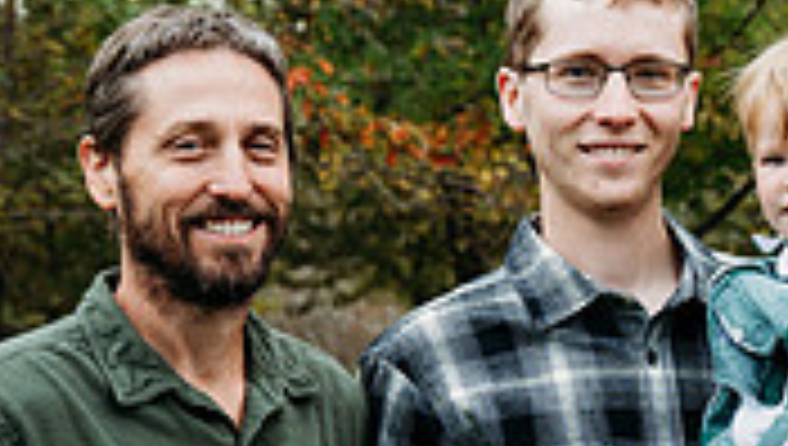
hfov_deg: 14.9
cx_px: 711
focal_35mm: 142
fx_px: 2971
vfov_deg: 8.6
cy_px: 367
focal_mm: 41
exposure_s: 1/250
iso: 200
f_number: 5
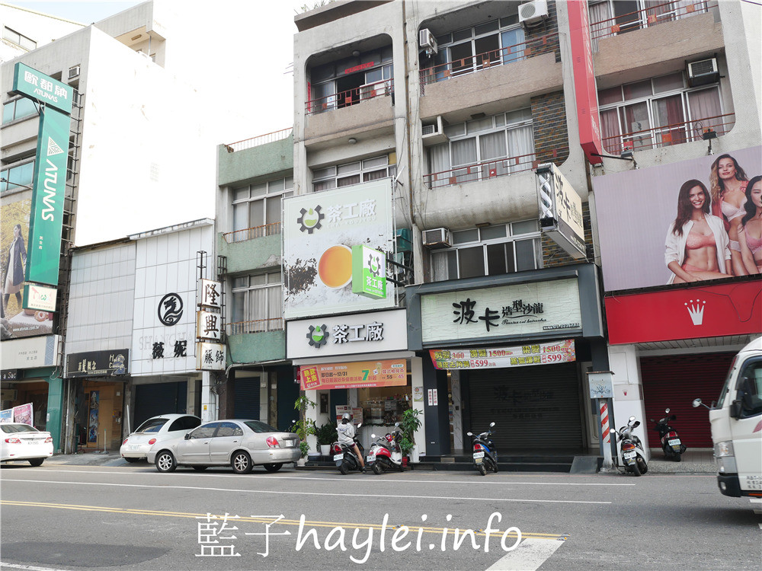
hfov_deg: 60.0
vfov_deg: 46.8
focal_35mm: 30
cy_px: 286
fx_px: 660
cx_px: 381
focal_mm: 15
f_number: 3.5
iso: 200
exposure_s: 1/500
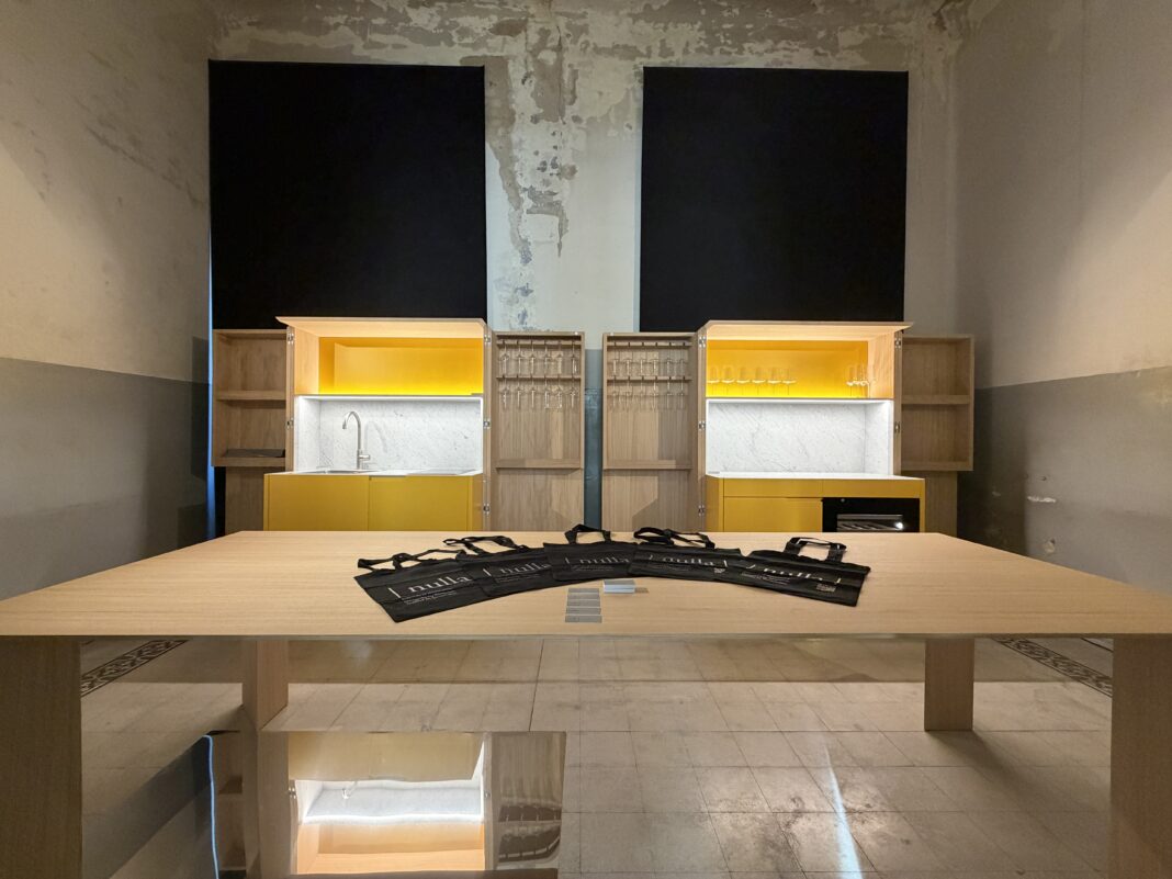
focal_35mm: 14
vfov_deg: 85.7
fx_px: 474
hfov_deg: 102.1
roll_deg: -0.1
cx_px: 586
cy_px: 440
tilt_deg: -1.1
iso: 400
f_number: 2.2
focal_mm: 2.22
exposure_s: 1/60
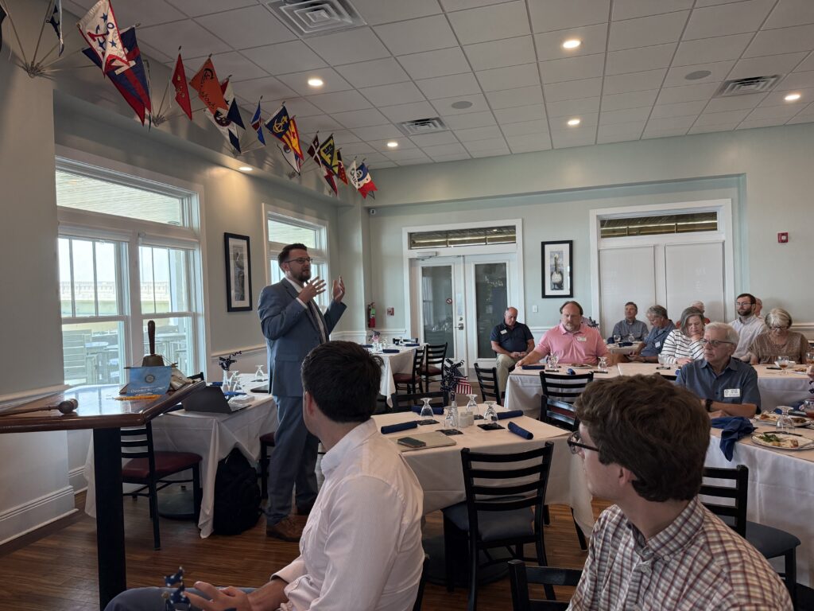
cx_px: 407
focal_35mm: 24
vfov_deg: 56.8
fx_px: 564
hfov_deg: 71.6
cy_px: 306
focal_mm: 6.76
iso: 200
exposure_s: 1/185
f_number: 1.78
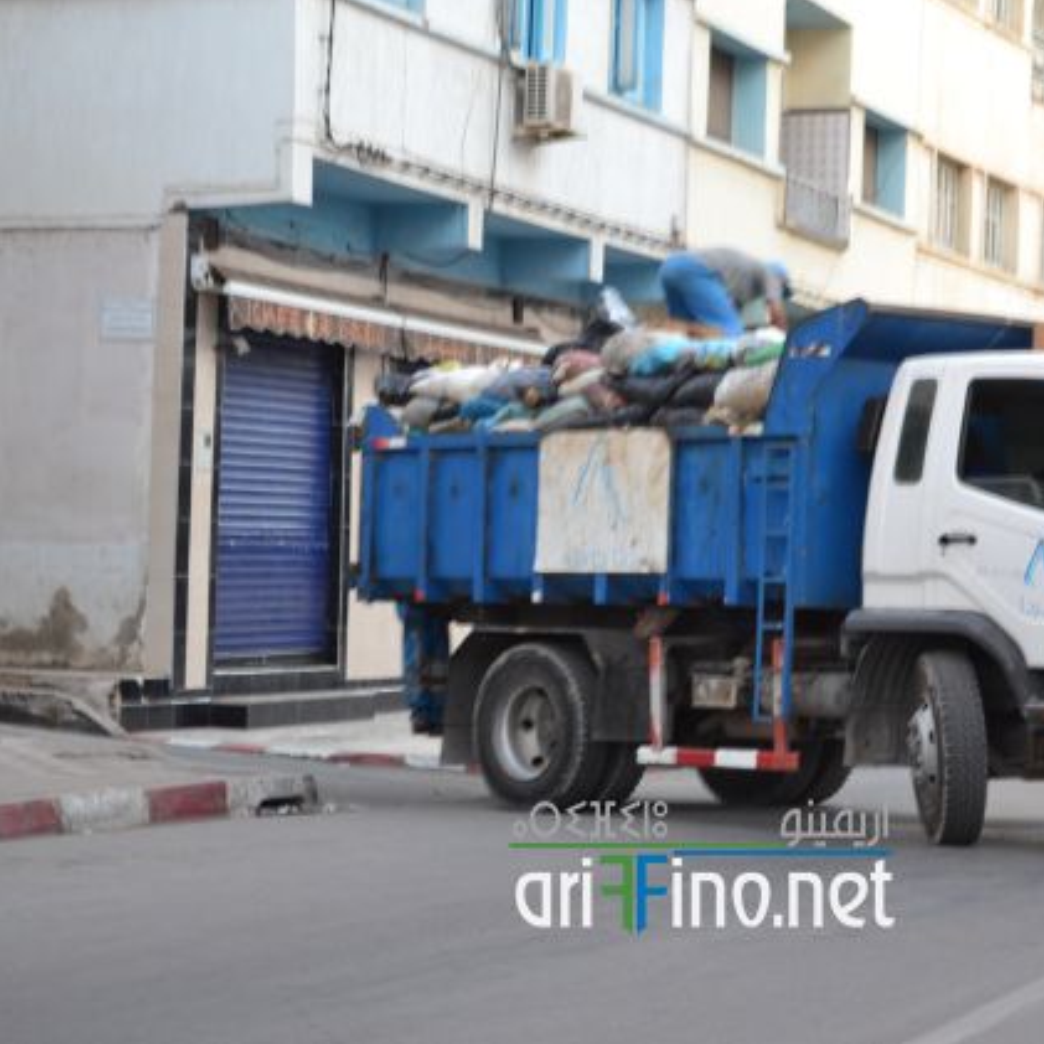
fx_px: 3639
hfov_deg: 16.3
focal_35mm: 107
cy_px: 518
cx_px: 707
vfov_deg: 16.3
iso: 400
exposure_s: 1/50
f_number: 5.6
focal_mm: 55
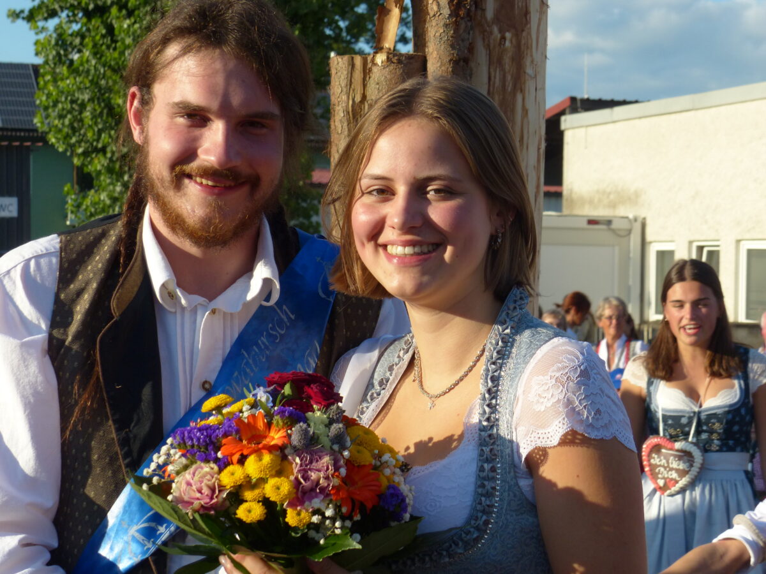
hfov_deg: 20.9
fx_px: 2080
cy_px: 287
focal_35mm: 94
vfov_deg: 15.7
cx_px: 383
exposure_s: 1/1000
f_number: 4
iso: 100
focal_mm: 16.9
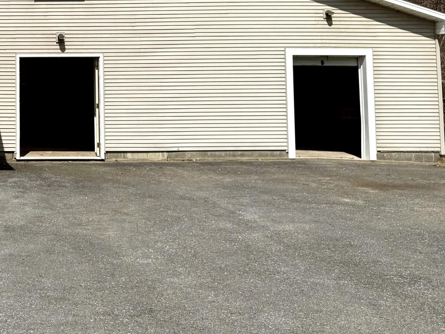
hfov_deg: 28.4
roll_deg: +0.3
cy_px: 20
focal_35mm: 60
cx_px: -75
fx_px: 771
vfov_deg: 23.6
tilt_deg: +4.1
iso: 80
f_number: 1.78
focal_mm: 6.76
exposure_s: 1/7353
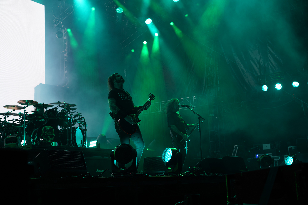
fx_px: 428
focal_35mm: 50
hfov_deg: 39.6
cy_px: 102
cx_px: 154
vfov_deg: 27.0
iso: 125
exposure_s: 1/60
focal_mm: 50
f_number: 4
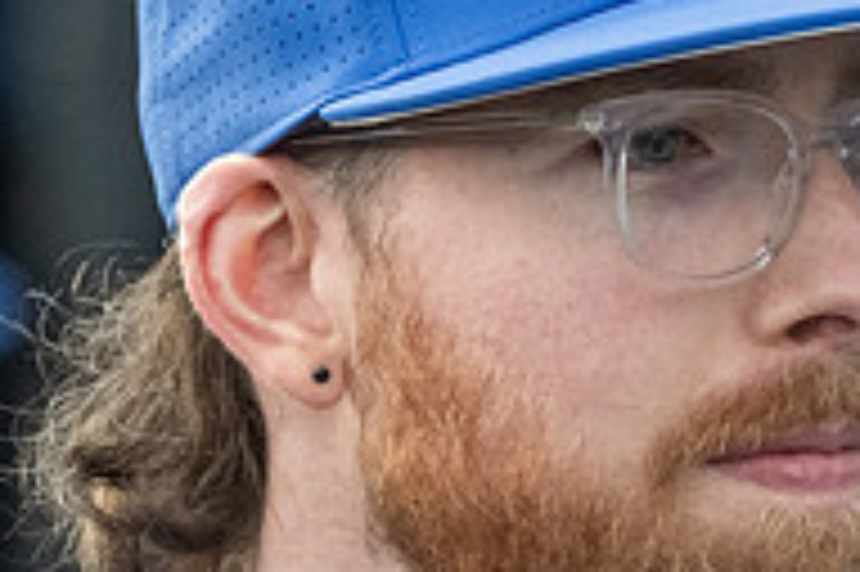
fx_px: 32699
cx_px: 537
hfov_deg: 1.5
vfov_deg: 1.0
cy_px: 305
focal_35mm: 1370
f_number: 5.6
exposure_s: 1/2000
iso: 7200
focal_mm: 400
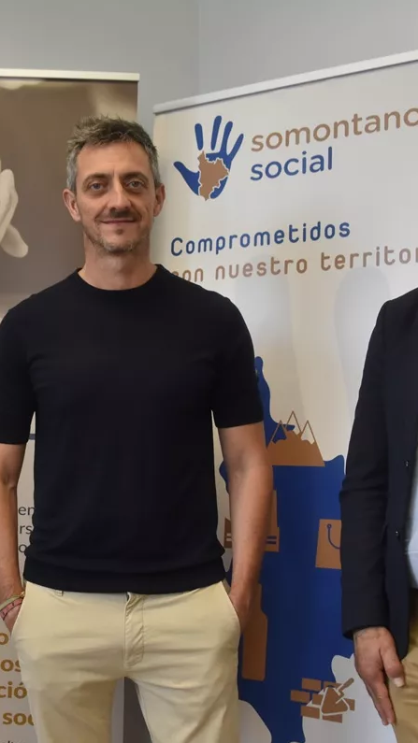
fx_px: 981
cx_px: 81
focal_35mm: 50
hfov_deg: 23.7
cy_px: 370
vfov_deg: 41.5
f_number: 5.6
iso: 800
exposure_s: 1/125
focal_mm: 21
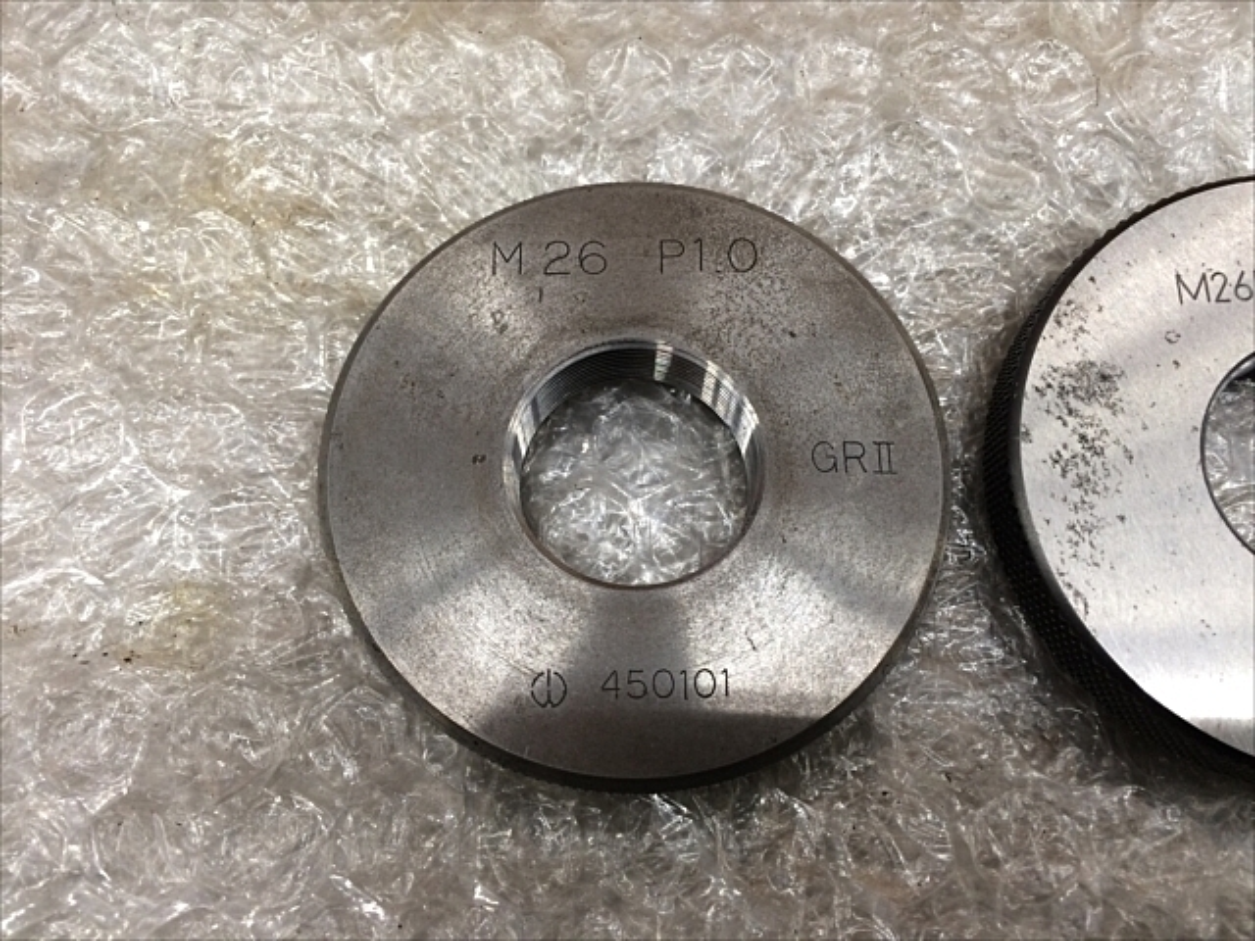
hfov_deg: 61.7
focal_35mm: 29
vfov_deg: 48.2
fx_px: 1051
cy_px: 470
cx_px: 628
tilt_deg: -75.5
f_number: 2.2
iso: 80
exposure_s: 1/30
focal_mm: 4.15
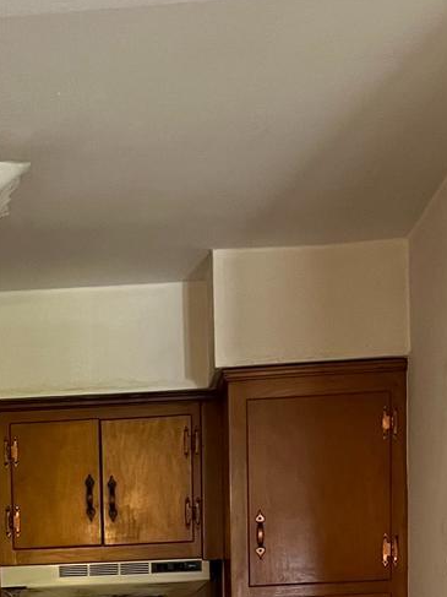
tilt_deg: -4.1
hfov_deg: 17.6
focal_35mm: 82
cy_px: 798
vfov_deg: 21.3
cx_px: 11
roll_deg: +2.4
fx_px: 1412
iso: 250
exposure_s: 1/60
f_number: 1.5
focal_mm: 5.7
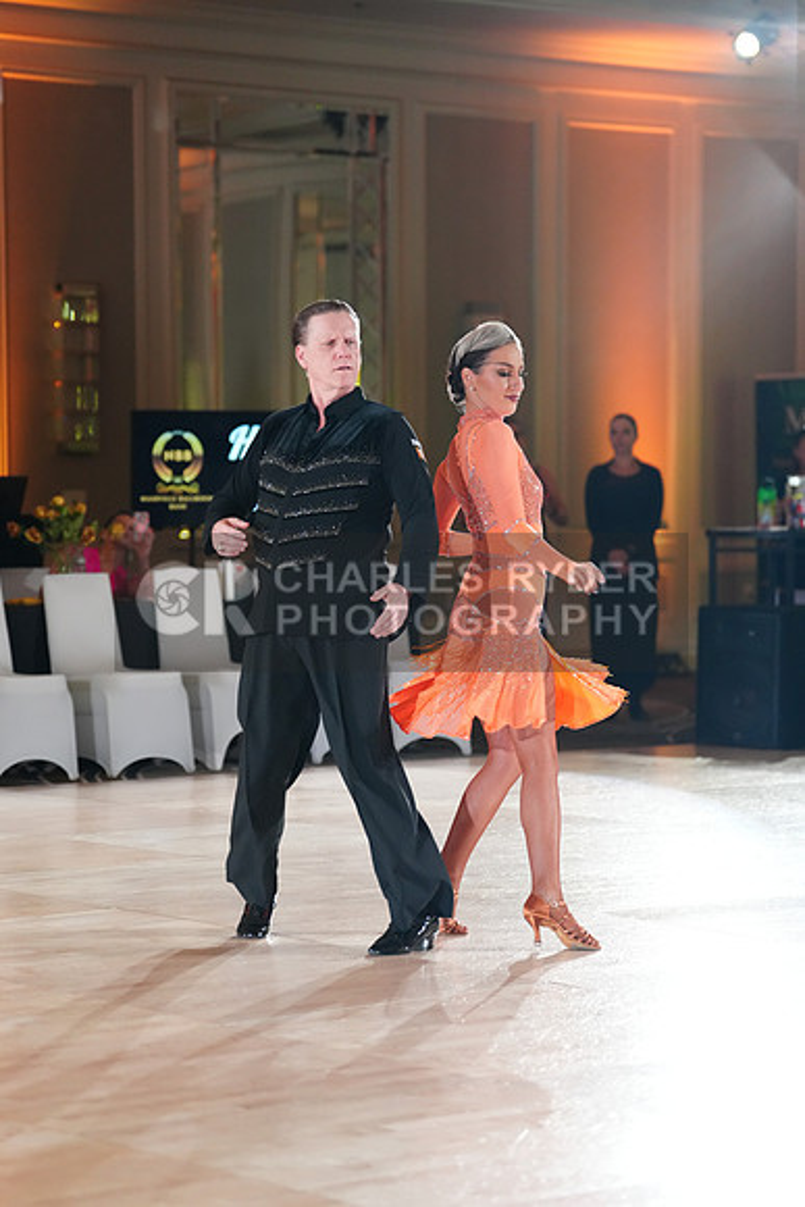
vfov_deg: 20.2
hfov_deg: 13.6
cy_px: 604
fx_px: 3385
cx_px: 402
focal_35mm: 101
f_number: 2.8
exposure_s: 1/400
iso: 3200
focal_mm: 101
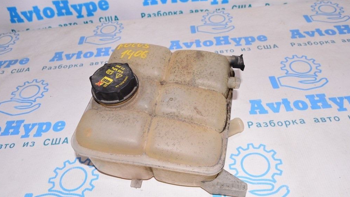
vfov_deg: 36.7
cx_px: 174
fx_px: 297
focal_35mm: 32
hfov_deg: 61.0
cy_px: 104
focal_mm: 20
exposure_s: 1/200
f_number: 8
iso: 1600
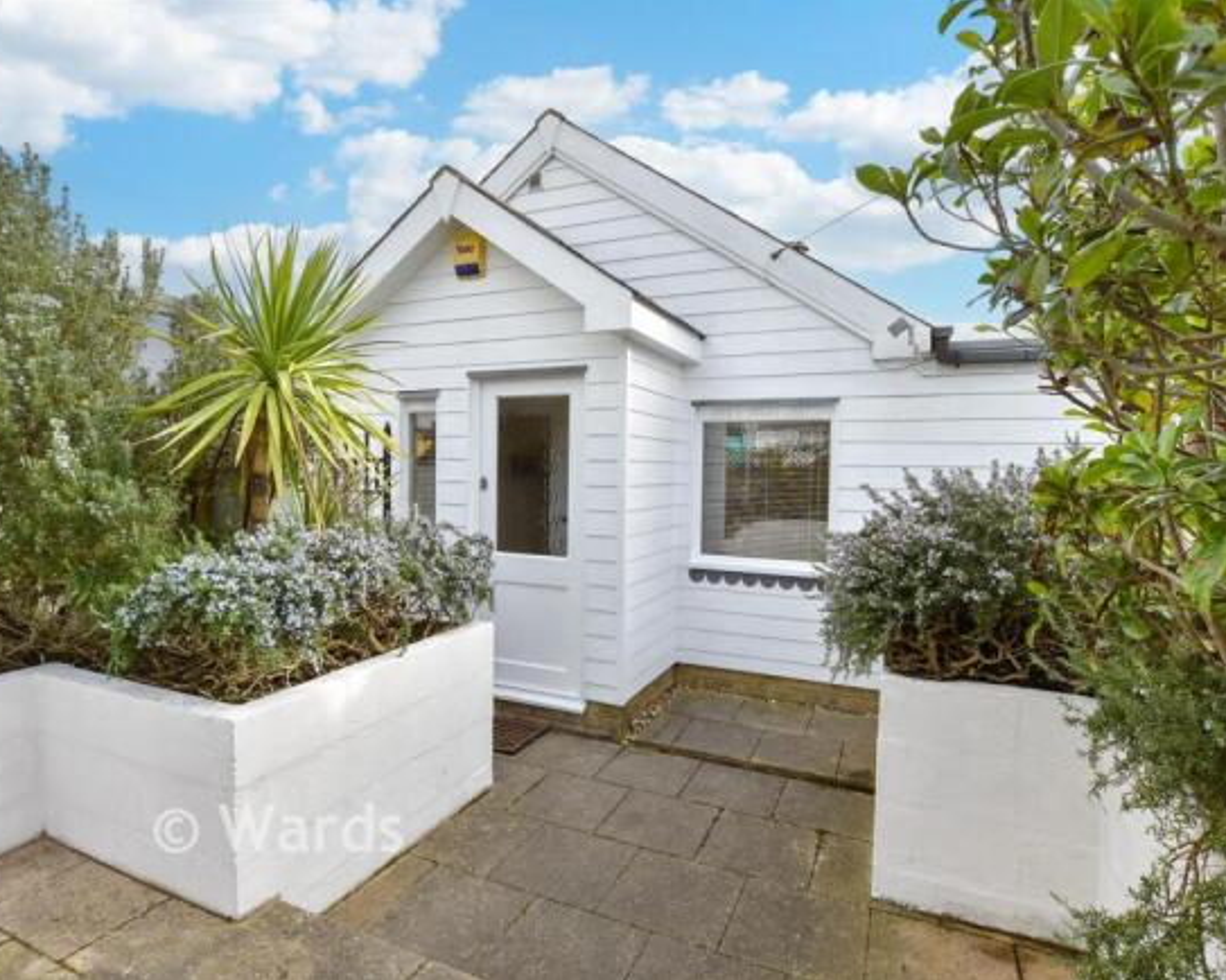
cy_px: 491
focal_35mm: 17
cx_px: 633
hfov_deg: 89.6
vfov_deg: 76.9
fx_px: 617
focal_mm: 10
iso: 160
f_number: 6.3
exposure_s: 1/100
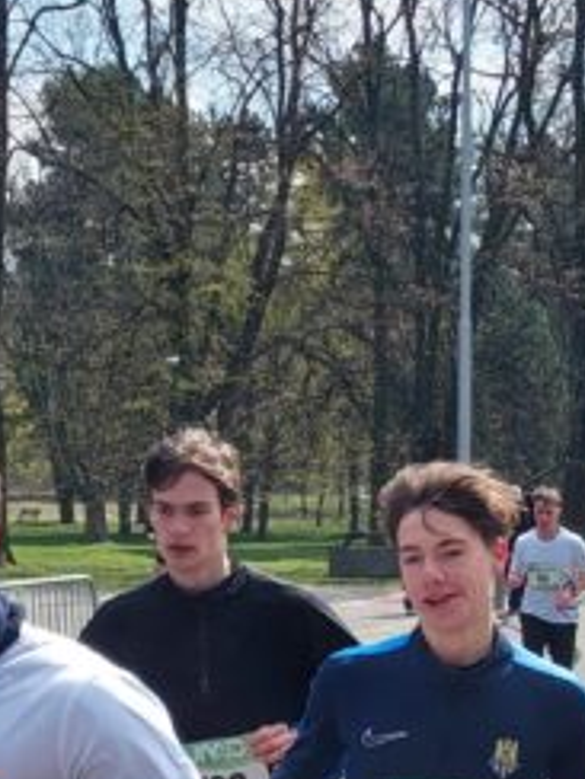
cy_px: 718
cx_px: 476
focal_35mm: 105
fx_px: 2366
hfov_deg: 14.0
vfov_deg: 18.4
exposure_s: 1/1924
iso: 40
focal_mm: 5.23
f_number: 1.8
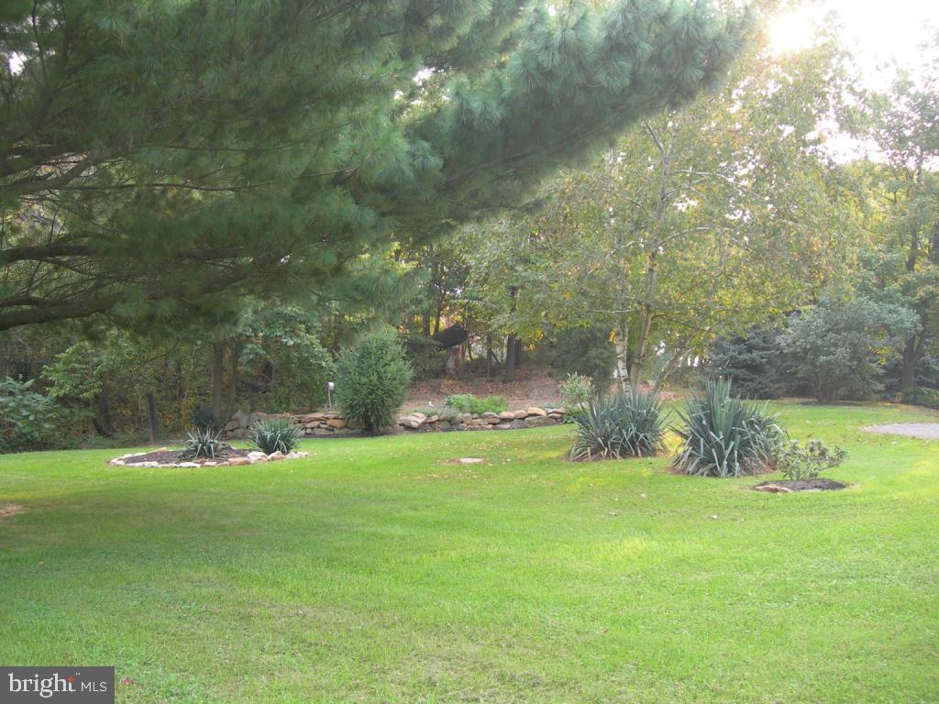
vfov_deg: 37.7
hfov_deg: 49.0
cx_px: 470
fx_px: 1031
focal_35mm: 38
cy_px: 352
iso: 50
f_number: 2.8
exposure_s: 1/56.1
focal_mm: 7.8
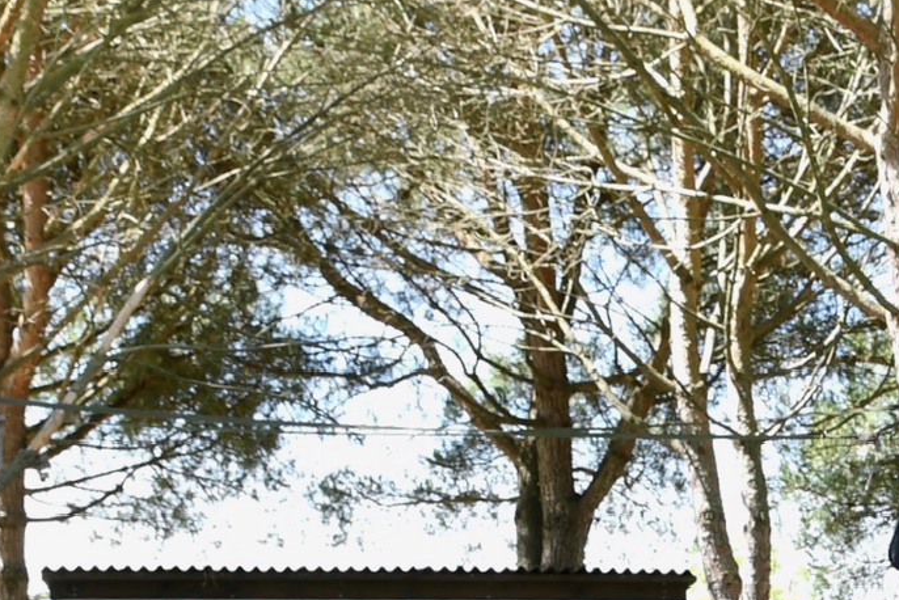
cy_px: 804
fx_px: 2348
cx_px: 895
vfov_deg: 13.9
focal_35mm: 94
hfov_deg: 21.0
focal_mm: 19
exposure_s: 1/40
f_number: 4.5
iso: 50
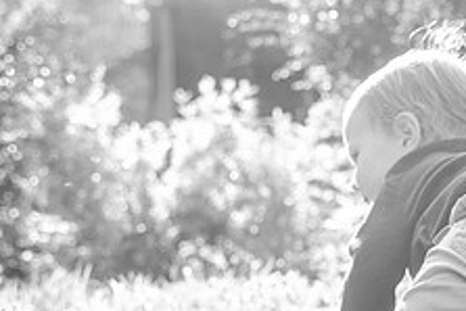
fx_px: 1179
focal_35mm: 91
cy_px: 308
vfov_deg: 14.8
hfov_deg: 20.6
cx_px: 591
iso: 800
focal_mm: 35
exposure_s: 1/1250
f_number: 3.5
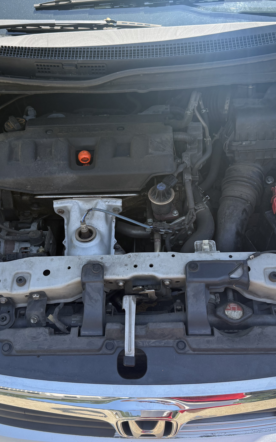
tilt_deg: -52.3
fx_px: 421
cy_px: 227
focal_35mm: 35
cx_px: 132
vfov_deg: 55.3
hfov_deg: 36.3
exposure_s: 1/1032
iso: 100
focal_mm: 6.76
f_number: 1.78
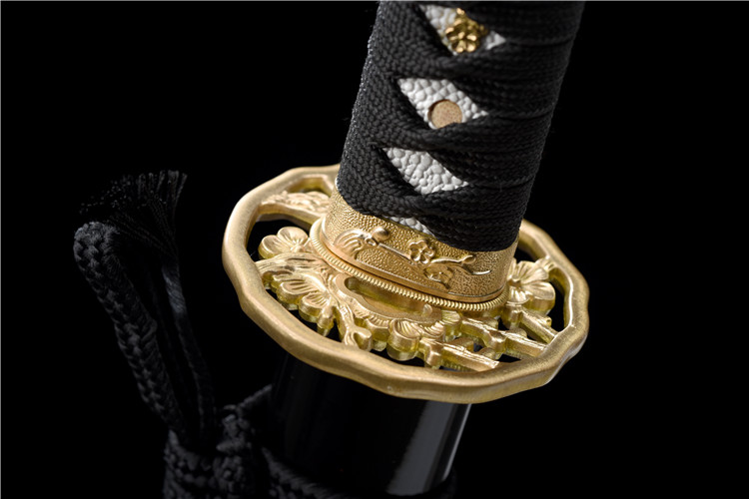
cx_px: 374
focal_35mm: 60
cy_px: 250
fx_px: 1248
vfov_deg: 22.6
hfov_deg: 33.4
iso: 50
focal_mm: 60
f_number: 10
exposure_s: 1/160
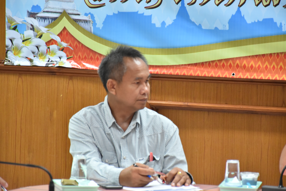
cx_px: 143
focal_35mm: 183
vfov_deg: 7.5
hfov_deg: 11.2
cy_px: 96
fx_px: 1454
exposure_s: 1/80
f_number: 5.6
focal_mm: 122
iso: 2500
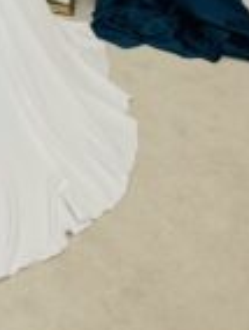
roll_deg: +0.6
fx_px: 746
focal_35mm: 78
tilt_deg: -17.6
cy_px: -69
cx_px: -102
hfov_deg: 17.4
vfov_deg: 22.9
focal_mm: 5.1
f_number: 1.6
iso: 40
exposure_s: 1/100
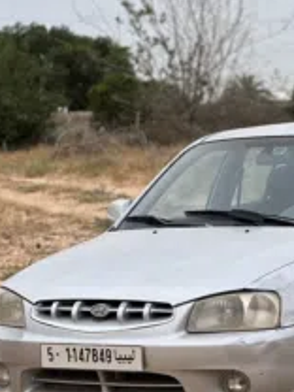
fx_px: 1676
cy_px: 226
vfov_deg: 13.3
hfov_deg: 10.0
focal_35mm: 148
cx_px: 270
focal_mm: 9
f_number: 2.8
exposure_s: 1/330
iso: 32
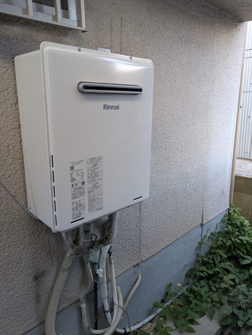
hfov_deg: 54.9
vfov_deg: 69.4
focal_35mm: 25
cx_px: 126
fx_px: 243
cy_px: 168
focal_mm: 5.43
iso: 165
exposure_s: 1/120
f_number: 1.89
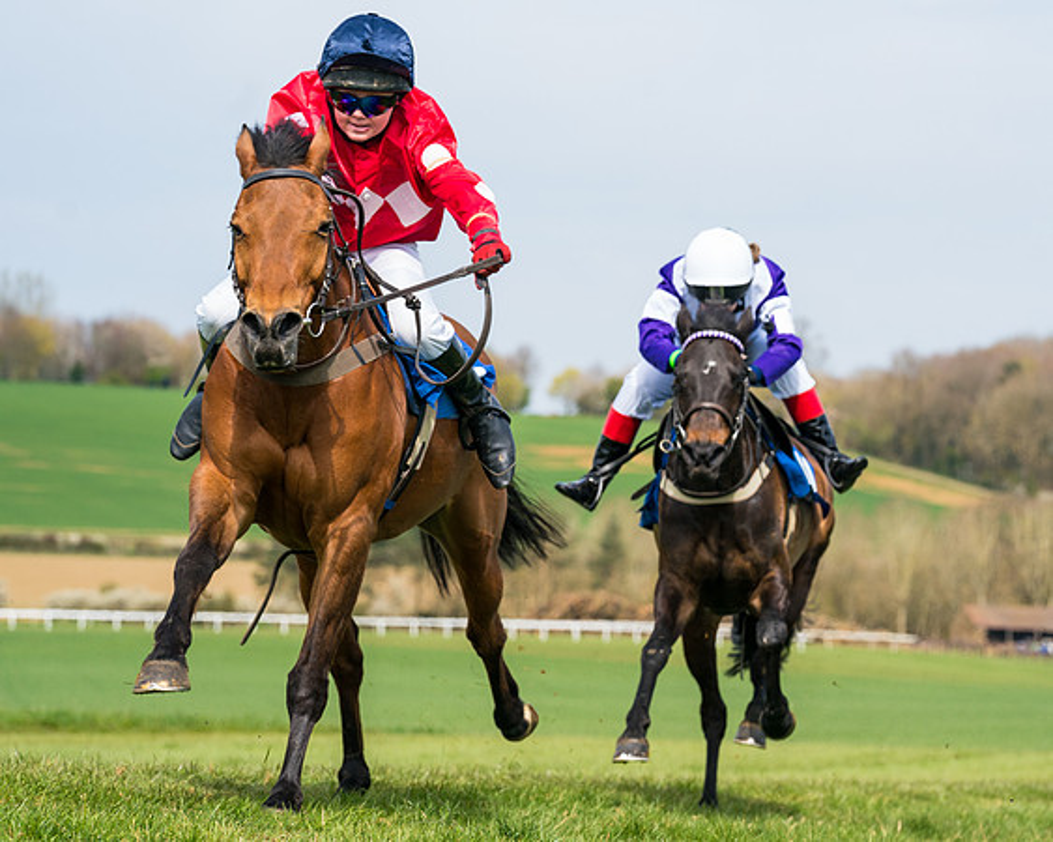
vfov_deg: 8.9
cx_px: 722
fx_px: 5431
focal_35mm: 174
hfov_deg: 11.1
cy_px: 446
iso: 400
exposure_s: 1/1000
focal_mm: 135
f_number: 6.3
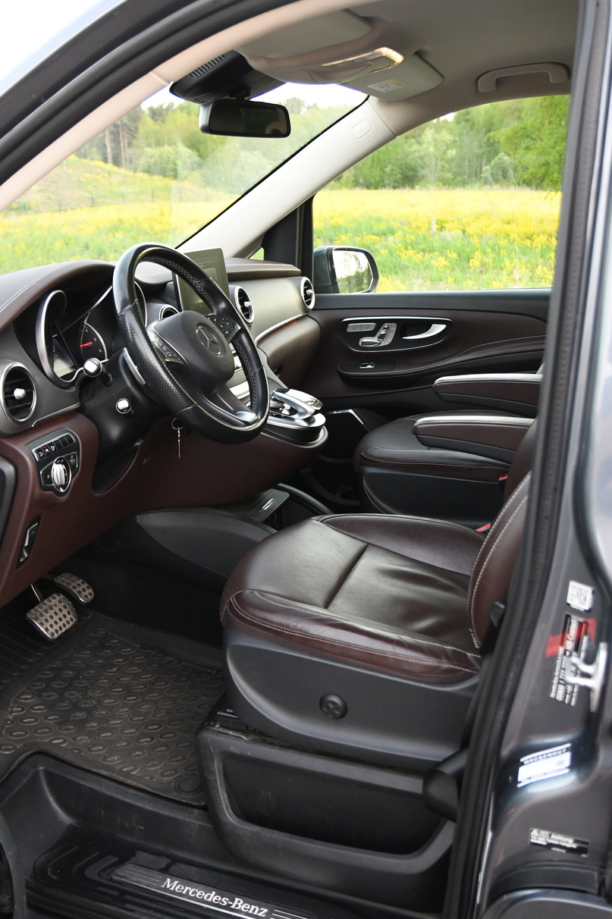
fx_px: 842
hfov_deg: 39.6
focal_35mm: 33
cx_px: 226
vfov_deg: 57.2
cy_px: 434
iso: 1000
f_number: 2.8
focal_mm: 17
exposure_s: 1/640
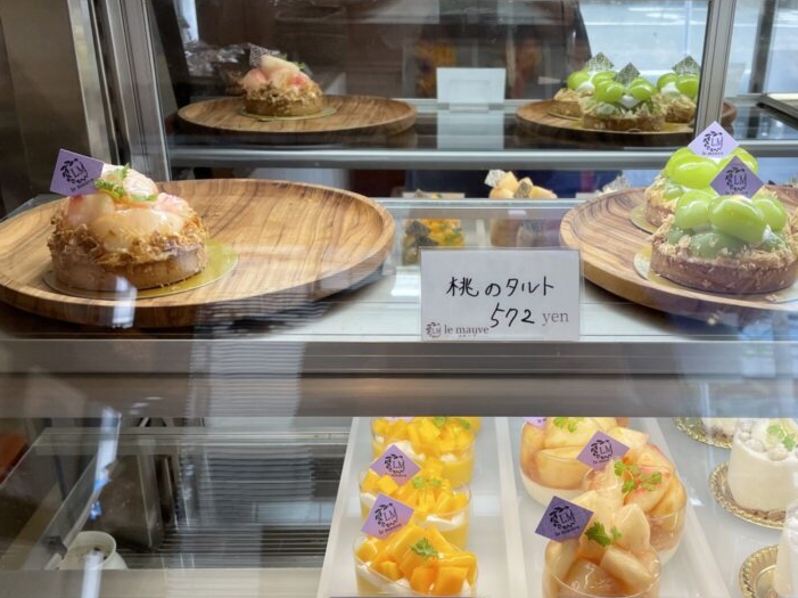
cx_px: 469
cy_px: 362
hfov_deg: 48.8
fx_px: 876
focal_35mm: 38
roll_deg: -0.5
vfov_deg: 37.5
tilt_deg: -24.3
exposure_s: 1/206
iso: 32
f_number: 1.6
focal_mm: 4.2
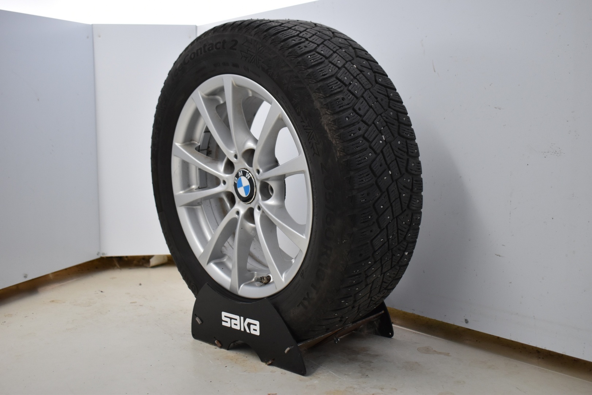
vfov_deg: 30.8
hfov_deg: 45.0
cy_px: 198
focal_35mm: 44
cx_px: 296
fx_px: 715
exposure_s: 1/60
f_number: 4.2
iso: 900
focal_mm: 29
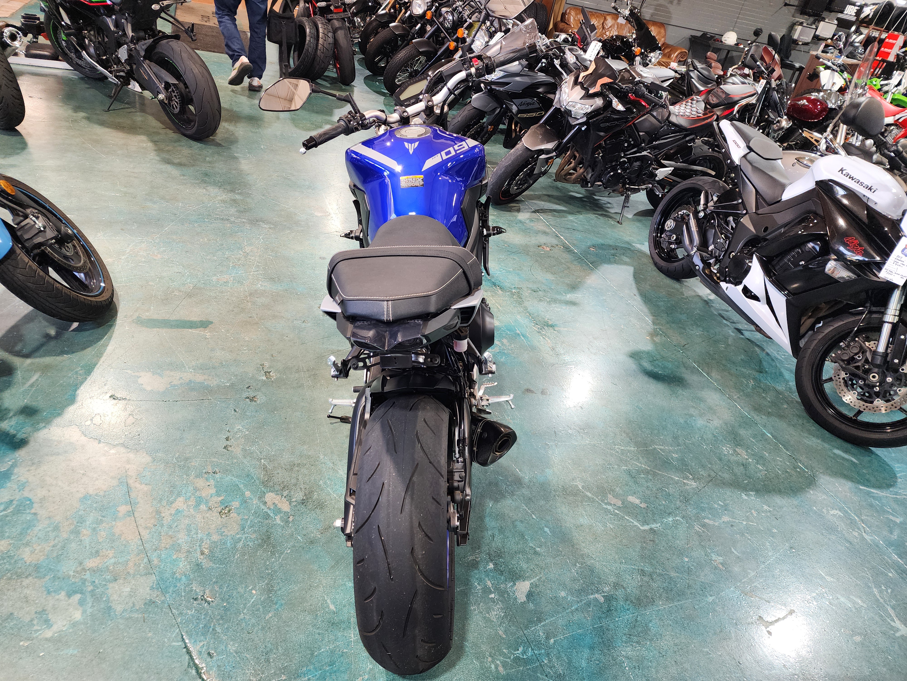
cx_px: 454
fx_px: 603
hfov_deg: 73.9
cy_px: 340
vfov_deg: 58.9
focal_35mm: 23
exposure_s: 1/120
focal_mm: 6.4
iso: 250
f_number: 1.8
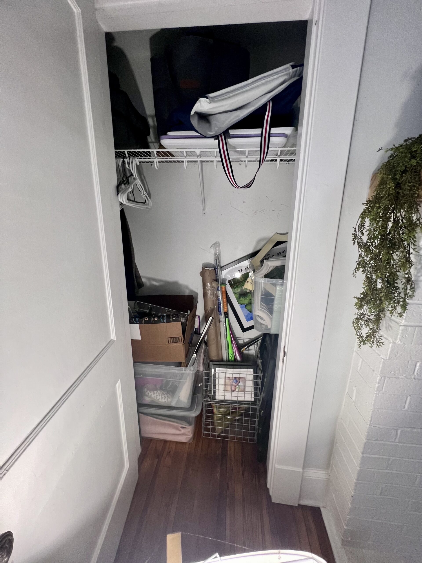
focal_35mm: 13
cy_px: 282
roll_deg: -0.1
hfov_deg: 89.9
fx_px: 211
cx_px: 211
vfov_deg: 106.2
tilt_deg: -13.5
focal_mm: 1.57
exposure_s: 1/60
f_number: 1.8
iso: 160
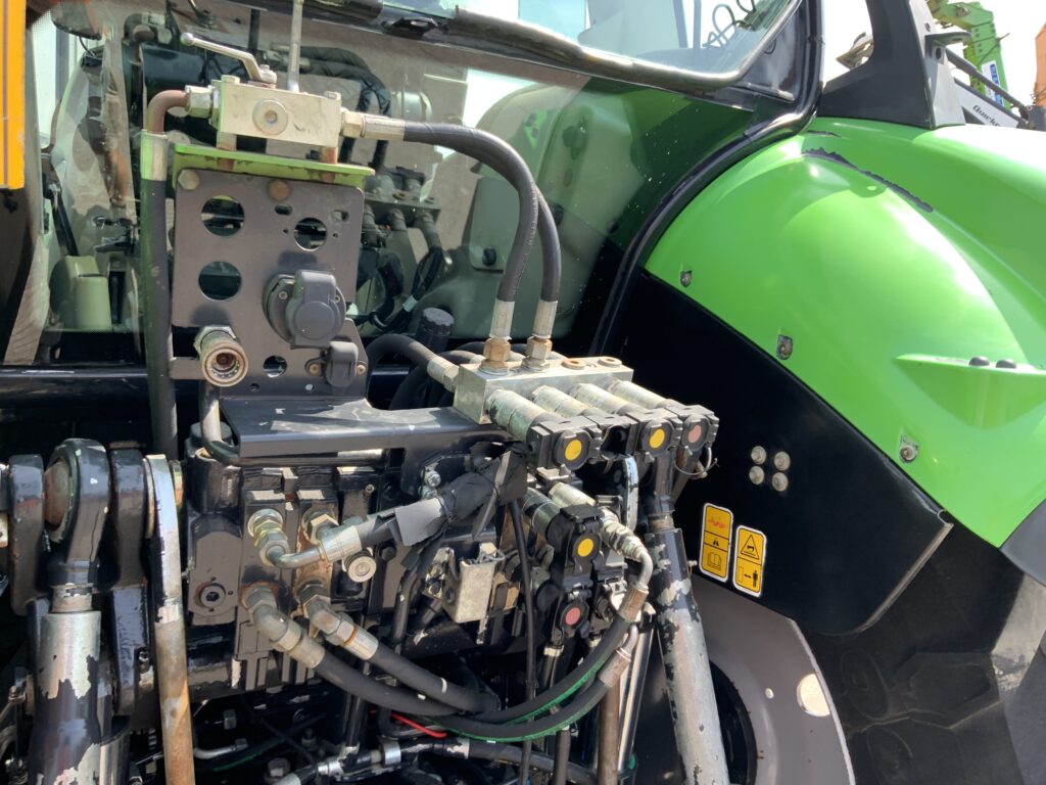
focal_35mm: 29
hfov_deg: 61.7
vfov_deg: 48.2
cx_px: 523
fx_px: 876
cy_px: 392
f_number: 1.8
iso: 16
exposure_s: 1/153
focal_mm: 3
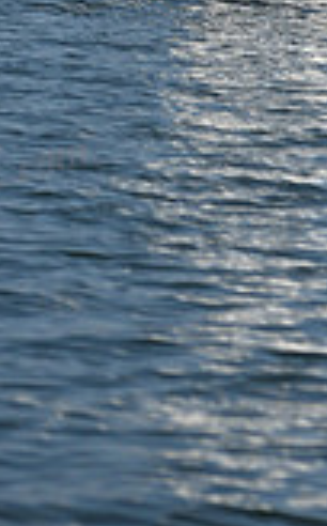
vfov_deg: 5.7
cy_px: -337
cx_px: 255
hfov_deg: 3.6
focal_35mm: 361
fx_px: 5166
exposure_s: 1/8000
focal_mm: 100
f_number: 4
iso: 320
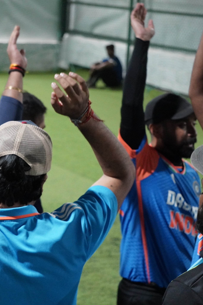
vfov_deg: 16.6
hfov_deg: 11.1
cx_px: 48
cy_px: 153
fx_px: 1046
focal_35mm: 124
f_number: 4.5
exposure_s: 1/200
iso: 5000
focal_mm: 55
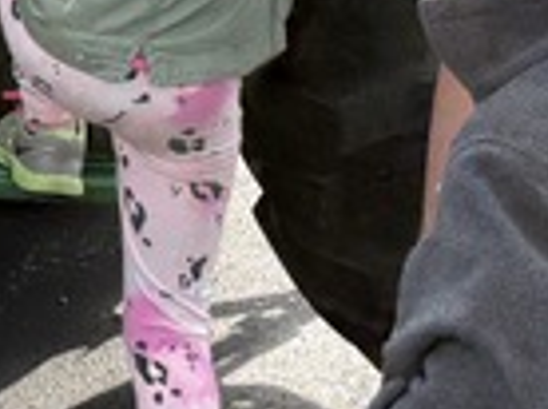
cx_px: -206
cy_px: -123
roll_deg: -0.5
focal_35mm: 193
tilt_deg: -10.7
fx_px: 3050
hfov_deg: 10.0
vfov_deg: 7.6
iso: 64
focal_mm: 5.96
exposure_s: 1/1420
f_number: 1.6
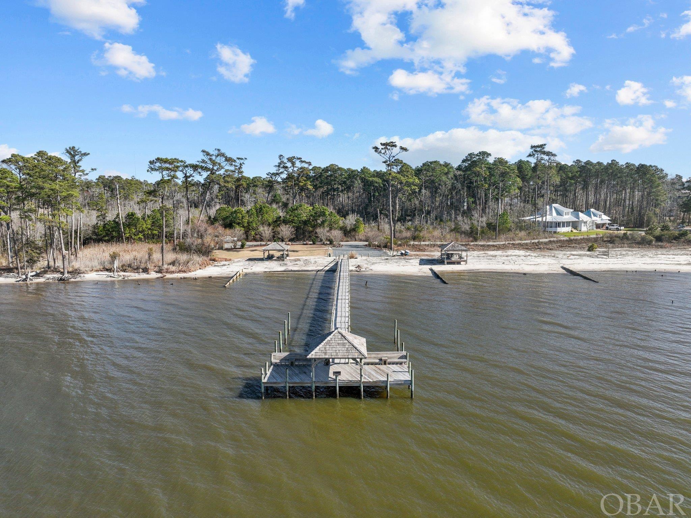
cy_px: 259
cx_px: 346
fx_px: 479
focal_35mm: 24
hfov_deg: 71.6
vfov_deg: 56.8
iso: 120
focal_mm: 12.29
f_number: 2.8
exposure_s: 1/3200
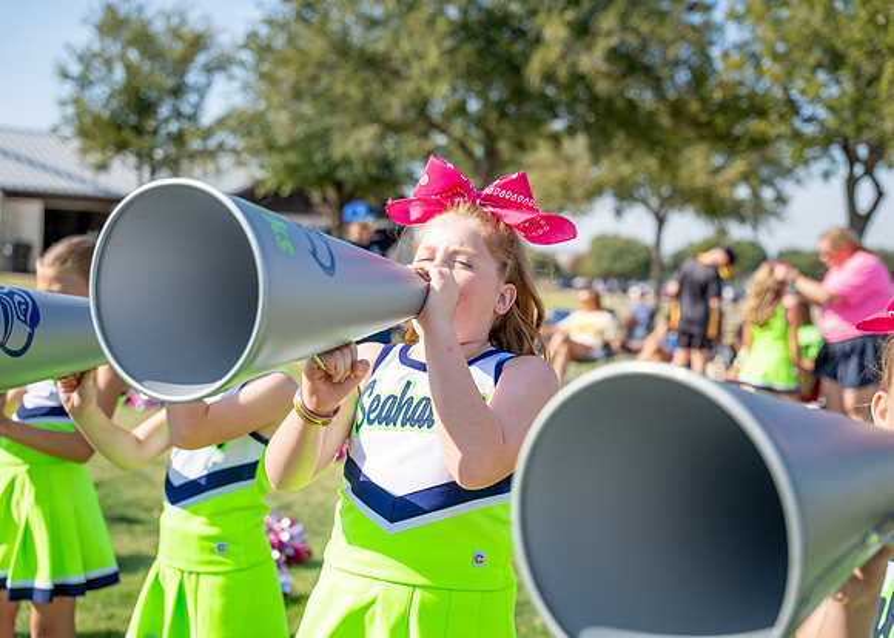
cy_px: 319
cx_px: 447
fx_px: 1237
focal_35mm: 49
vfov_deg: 28.9
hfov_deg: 39.7
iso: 100
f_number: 2.8
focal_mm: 46.5
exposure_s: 1/1250
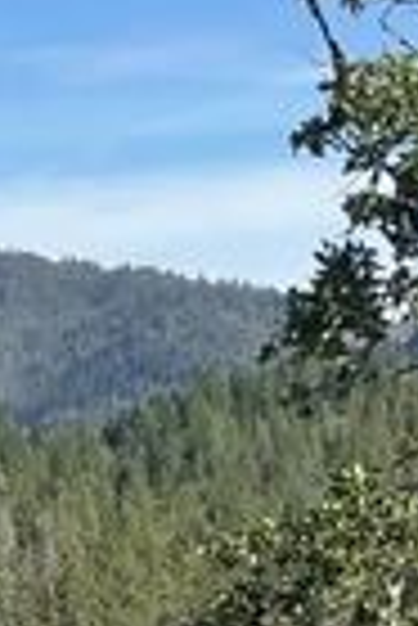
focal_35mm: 199
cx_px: -85
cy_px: 567
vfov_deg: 10.3
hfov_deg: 6.9
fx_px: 3457
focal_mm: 4.2
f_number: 1.6
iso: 32
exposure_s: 1/2817
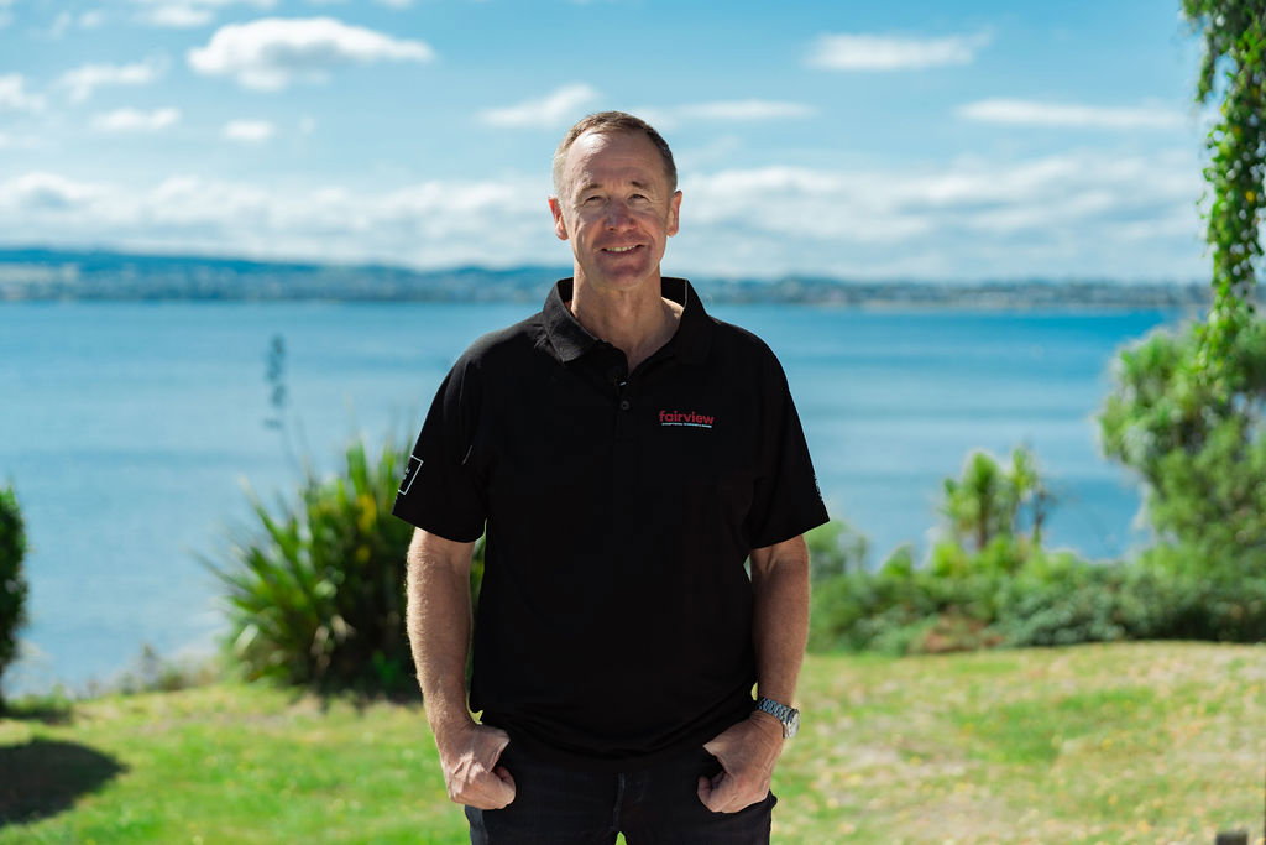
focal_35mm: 51
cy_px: 422
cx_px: 633
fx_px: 1794
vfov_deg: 26.5
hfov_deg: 38.9
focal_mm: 51
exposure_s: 1/2000
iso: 100
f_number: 2.2
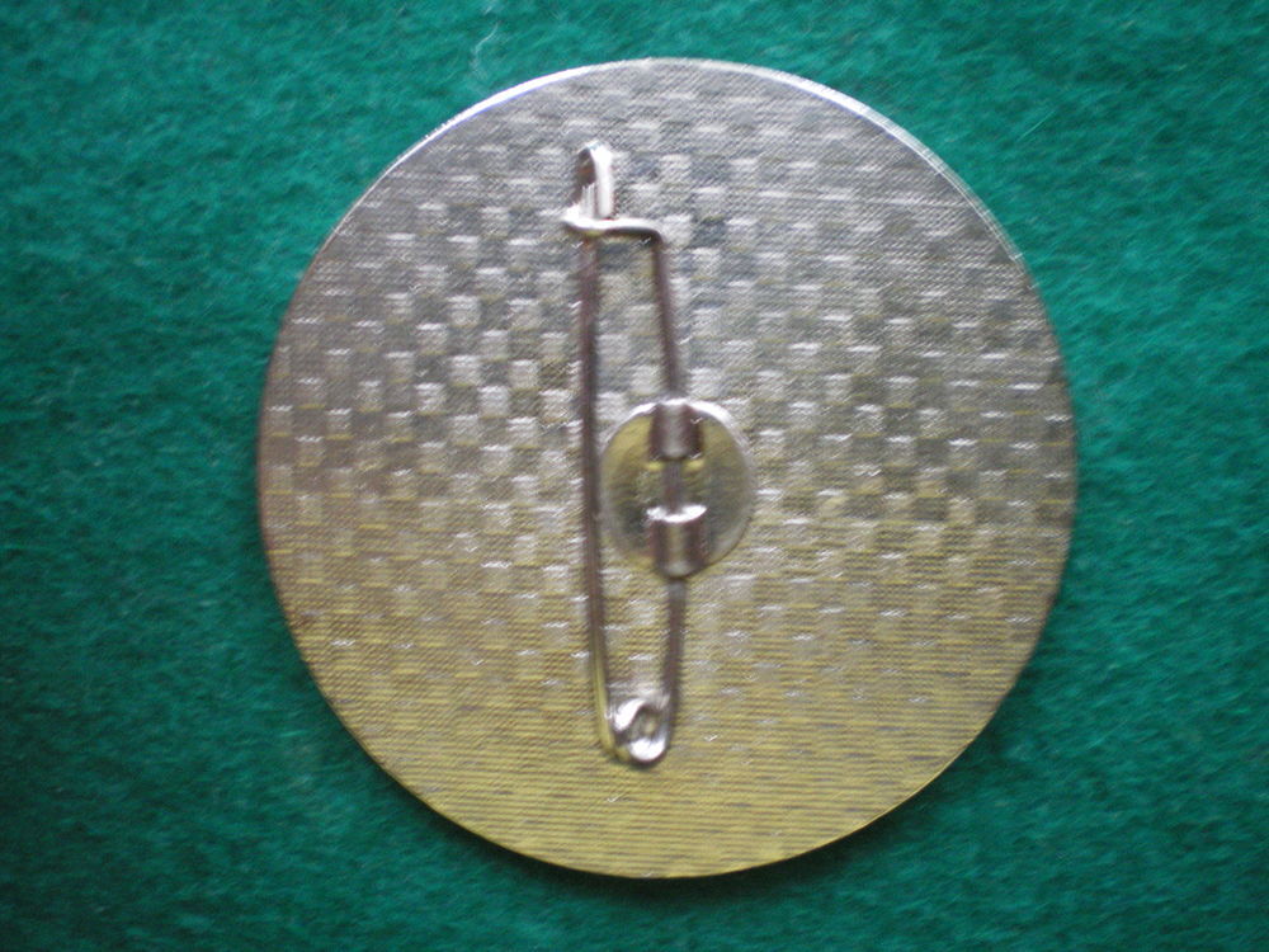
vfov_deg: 37.7
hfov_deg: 49.0
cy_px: 476
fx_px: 1393
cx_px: 634
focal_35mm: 38
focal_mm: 6.3
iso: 400
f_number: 3.1
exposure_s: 1/5
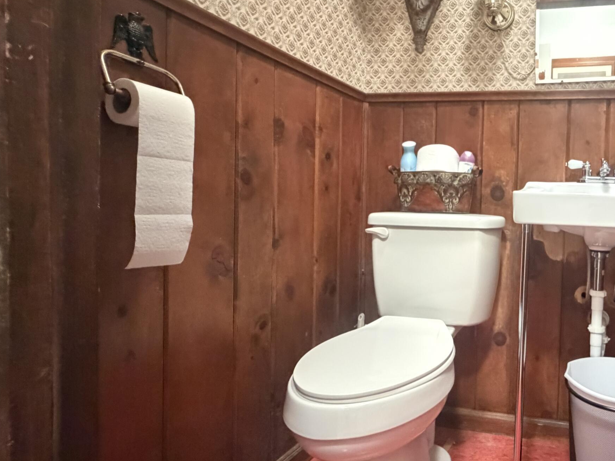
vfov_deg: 56.8
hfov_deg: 64.3
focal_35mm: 24
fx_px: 426
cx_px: 505
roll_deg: -1.4
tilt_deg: -0.2
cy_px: 216
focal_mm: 2.22
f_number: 2.2
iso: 2500
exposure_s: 1/30
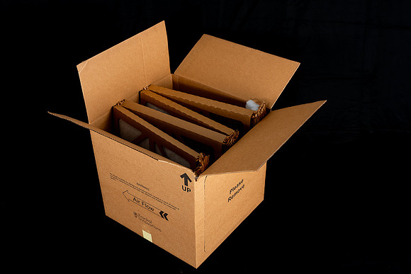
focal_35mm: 46
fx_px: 525
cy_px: 137
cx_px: 206
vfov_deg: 29.3
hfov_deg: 42.7
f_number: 8
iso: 160
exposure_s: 1/125
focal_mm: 46
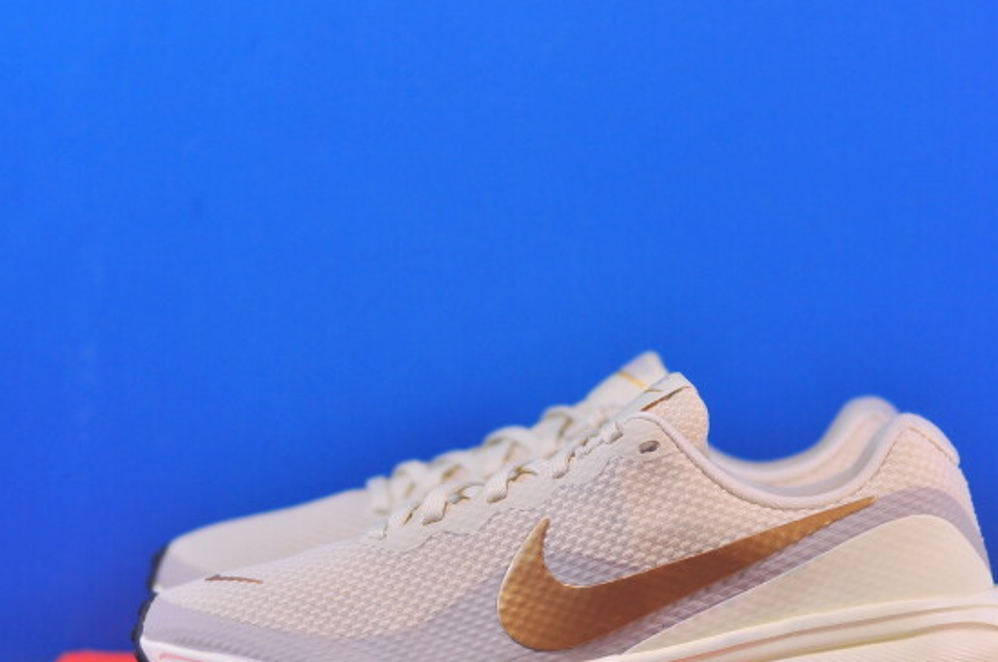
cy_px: 400
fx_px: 3017
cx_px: 552
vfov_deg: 12.5
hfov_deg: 18.8
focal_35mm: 109
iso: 250
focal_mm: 50
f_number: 2.5
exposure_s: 1/320
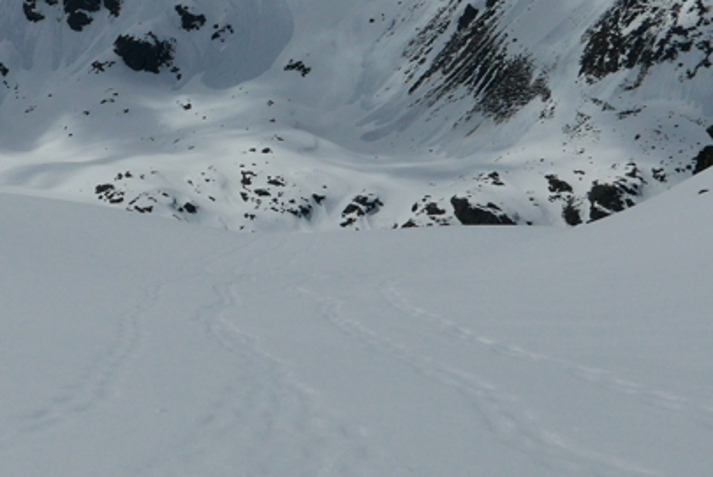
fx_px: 2696
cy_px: -90
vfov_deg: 10.0
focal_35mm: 136
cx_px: 143
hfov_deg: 15.0
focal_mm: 20.6
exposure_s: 1/8000
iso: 200
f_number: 5.6
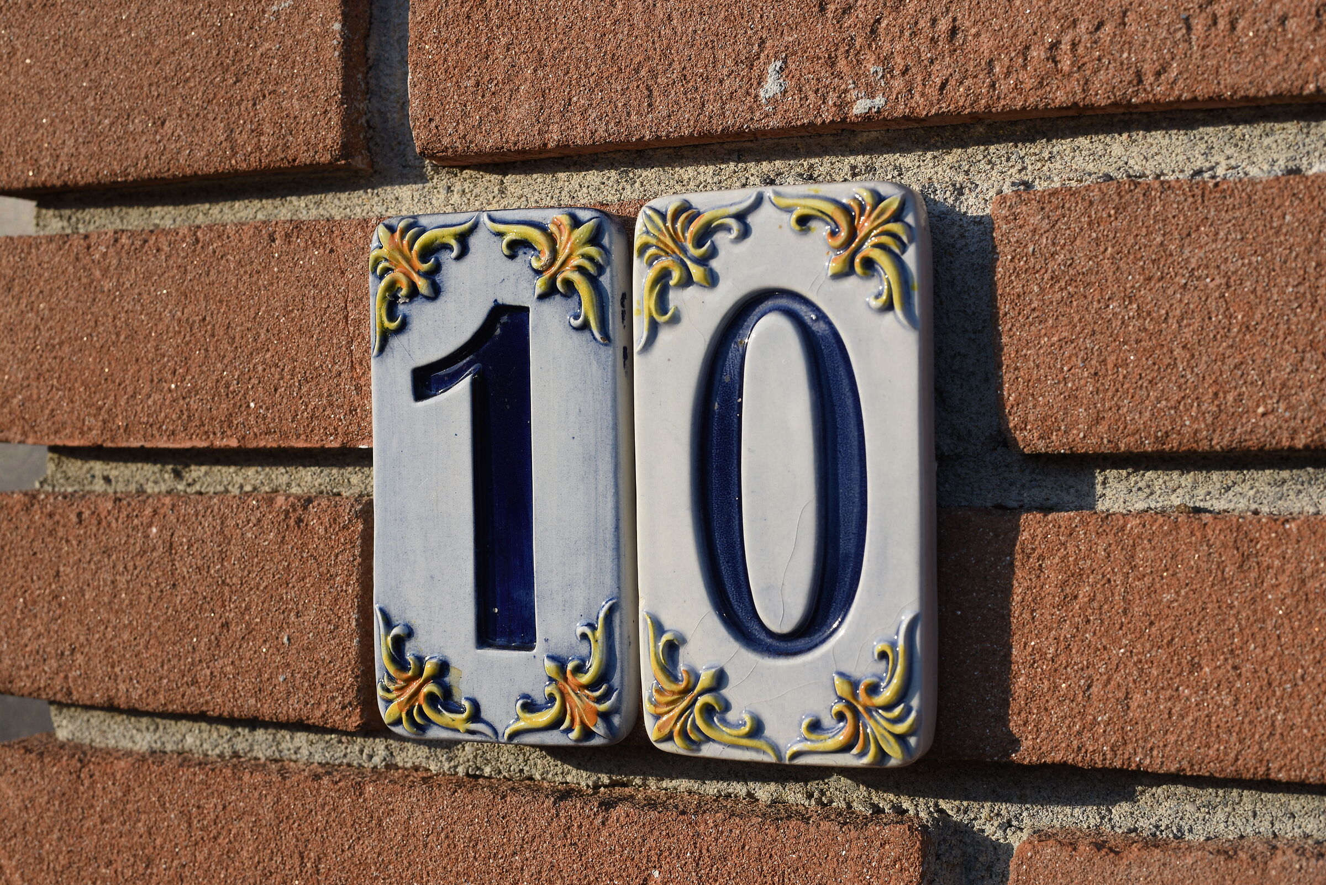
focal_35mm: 50
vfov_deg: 27.0
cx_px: 663
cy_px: 442
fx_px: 1842
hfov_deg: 39.6
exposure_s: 1/125
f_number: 11
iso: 100
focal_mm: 50
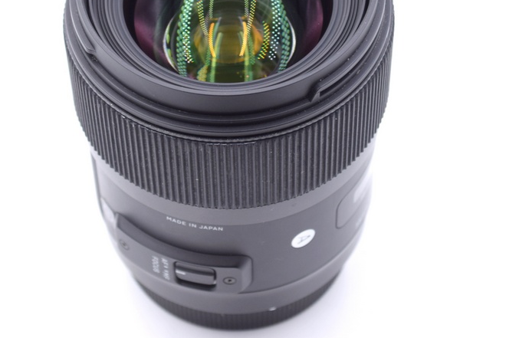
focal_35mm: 125
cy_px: 98
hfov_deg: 16.4
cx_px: 247
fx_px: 1755
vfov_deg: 11.0
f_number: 7.1
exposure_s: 1/125
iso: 400
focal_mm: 55
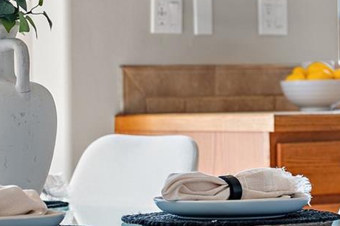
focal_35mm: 184
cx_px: -31
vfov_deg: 7.5
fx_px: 1737
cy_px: 112
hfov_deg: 11.0
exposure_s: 1/50
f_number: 2.8
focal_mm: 53
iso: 100
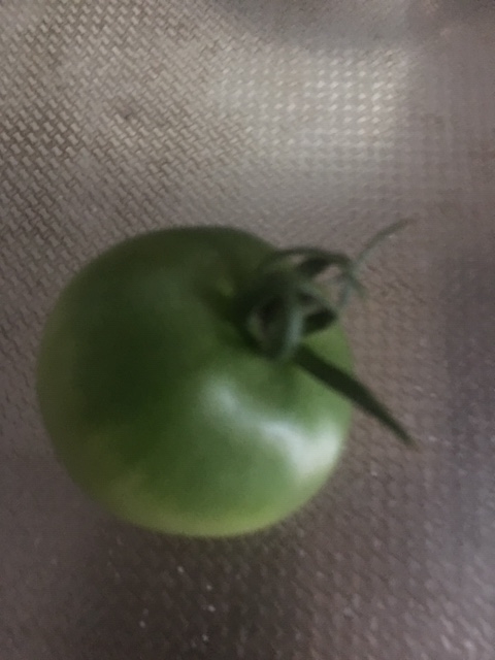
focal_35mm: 29
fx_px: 553
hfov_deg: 48.2
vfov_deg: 61.7
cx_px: 248
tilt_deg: -71.4
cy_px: 330
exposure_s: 1/15
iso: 500
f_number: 2.2
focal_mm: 4.15
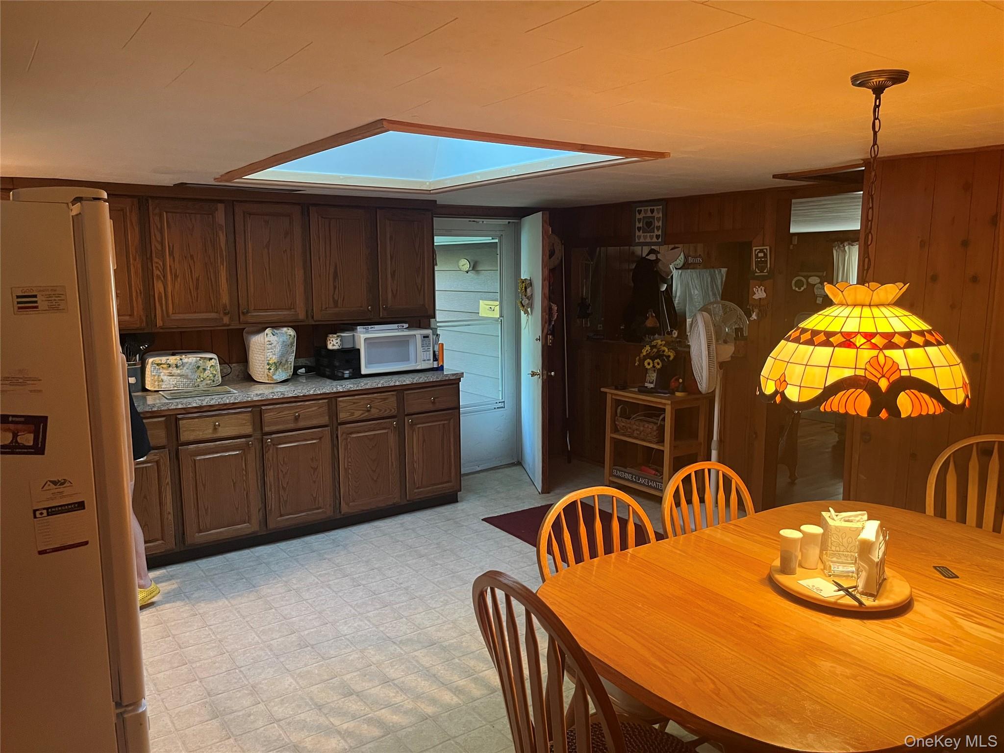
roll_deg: +0.7
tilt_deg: -8.5
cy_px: 376
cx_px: 502
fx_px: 754
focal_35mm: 26
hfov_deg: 67.3
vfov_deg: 53.1
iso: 500
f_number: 1.6
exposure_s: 1/40
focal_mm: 5.1
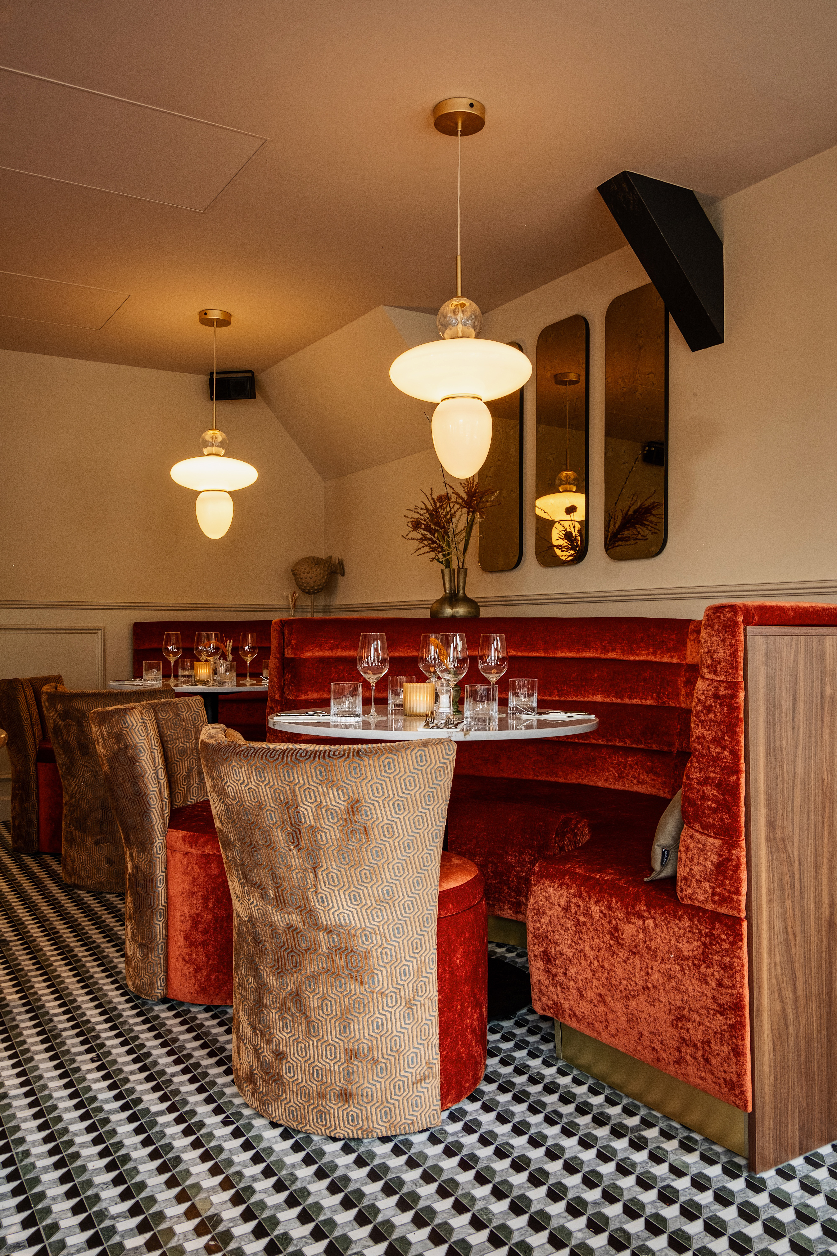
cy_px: 628
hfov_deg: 45.0
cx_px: 418
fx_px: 1011
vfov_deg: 63.7
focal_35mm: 29
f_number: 13
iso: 250
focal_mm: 19.2
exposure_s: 1/4
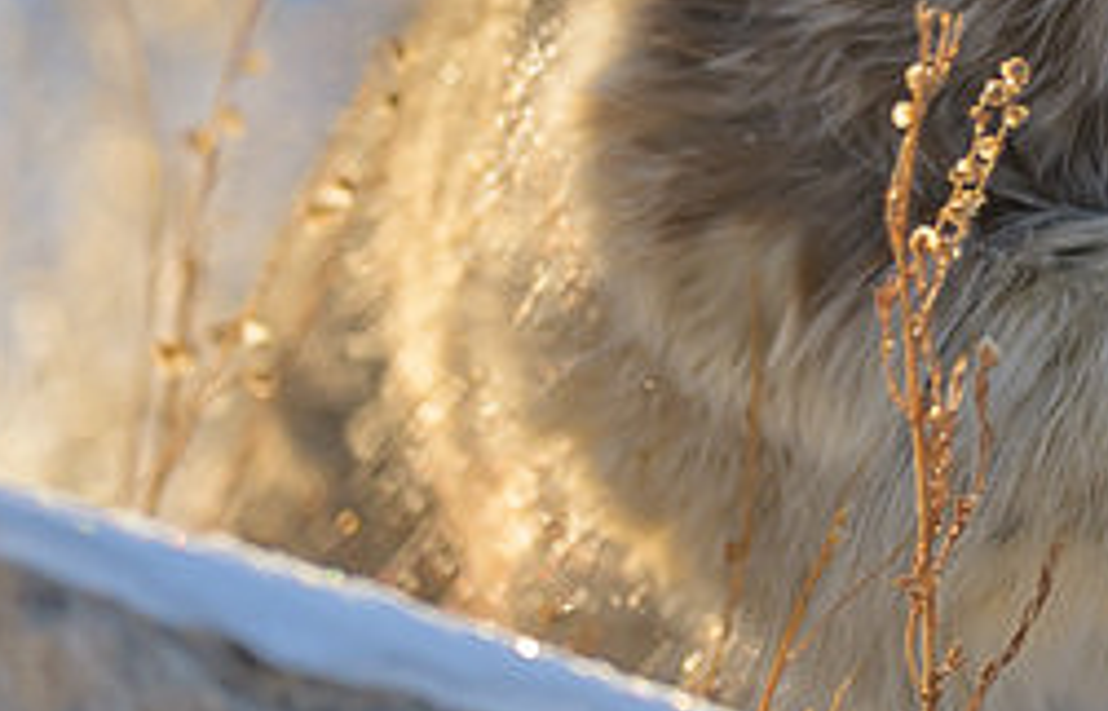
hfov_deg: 2.9
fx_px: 21691
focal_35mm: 713
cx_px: 1608
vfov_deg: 1.9
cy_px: -431
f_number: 5
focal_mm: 190
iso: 800
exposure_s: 1/2500
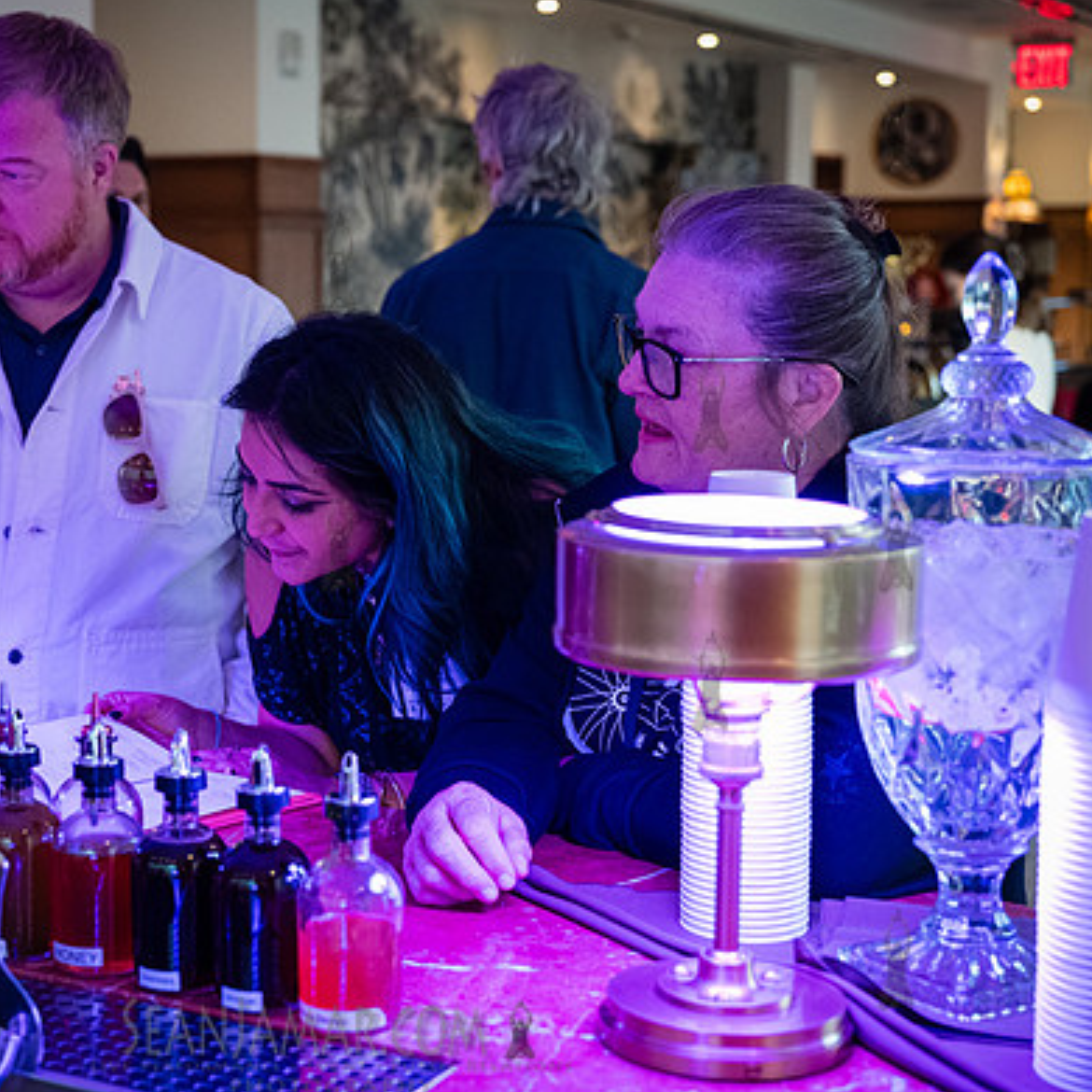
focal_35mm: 61
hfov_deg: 27.8
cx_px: 305
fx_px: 2177
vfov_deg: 28.2
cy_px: 545
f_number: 3.5
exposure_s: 1/250
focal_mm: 46
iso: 8000
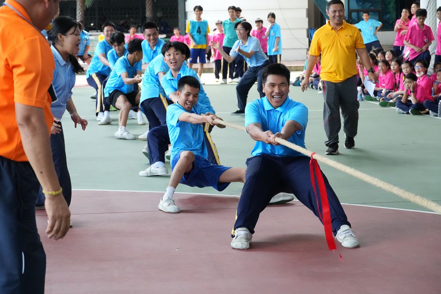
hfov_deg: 20.6
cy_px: 147
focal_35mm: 99
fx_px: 1213
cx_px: 220
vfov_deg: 13.8
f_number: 5.6
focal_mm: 66
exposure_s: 1/500
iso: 3200
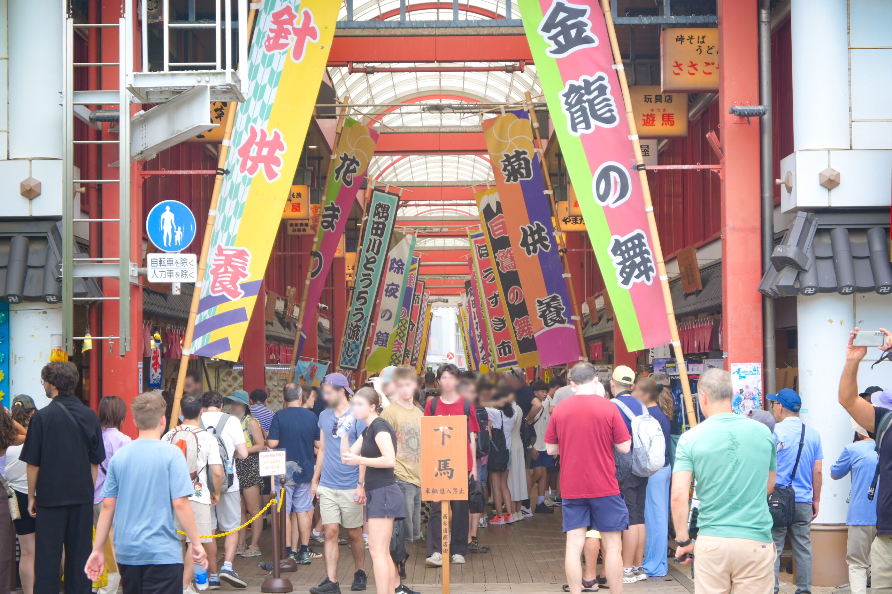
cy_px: 297
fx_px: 1858
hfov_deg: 27.0
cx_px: 446
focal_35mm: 75
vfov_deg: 18.2
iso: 125
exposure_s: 1/80
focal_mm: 50
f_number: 6.3
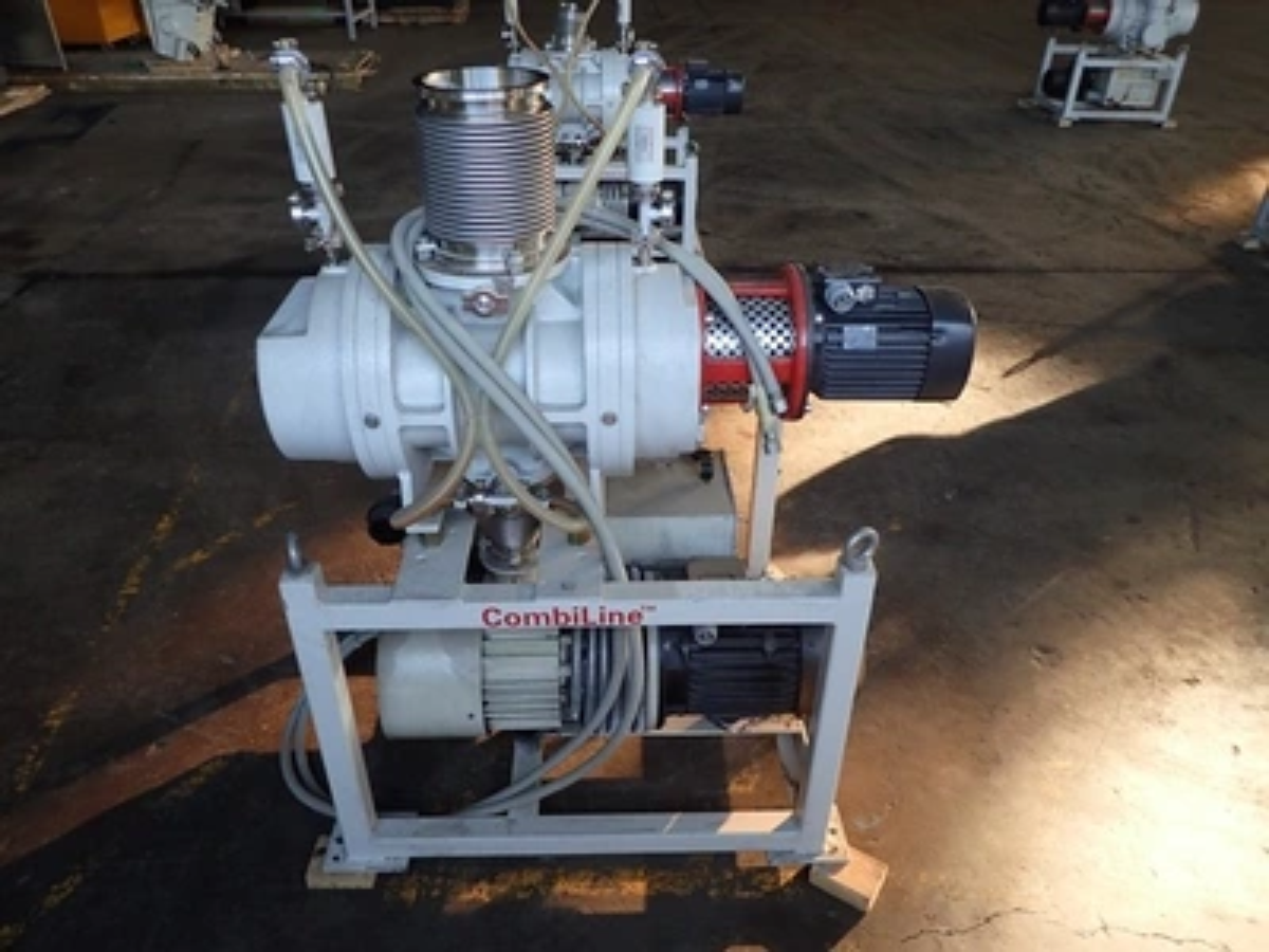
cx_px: 634
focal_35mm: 25
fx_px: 916
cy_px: 476
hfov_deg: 69.4
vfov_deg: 54.9
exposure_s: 1/50
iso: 200
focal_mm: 4.5
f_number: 2
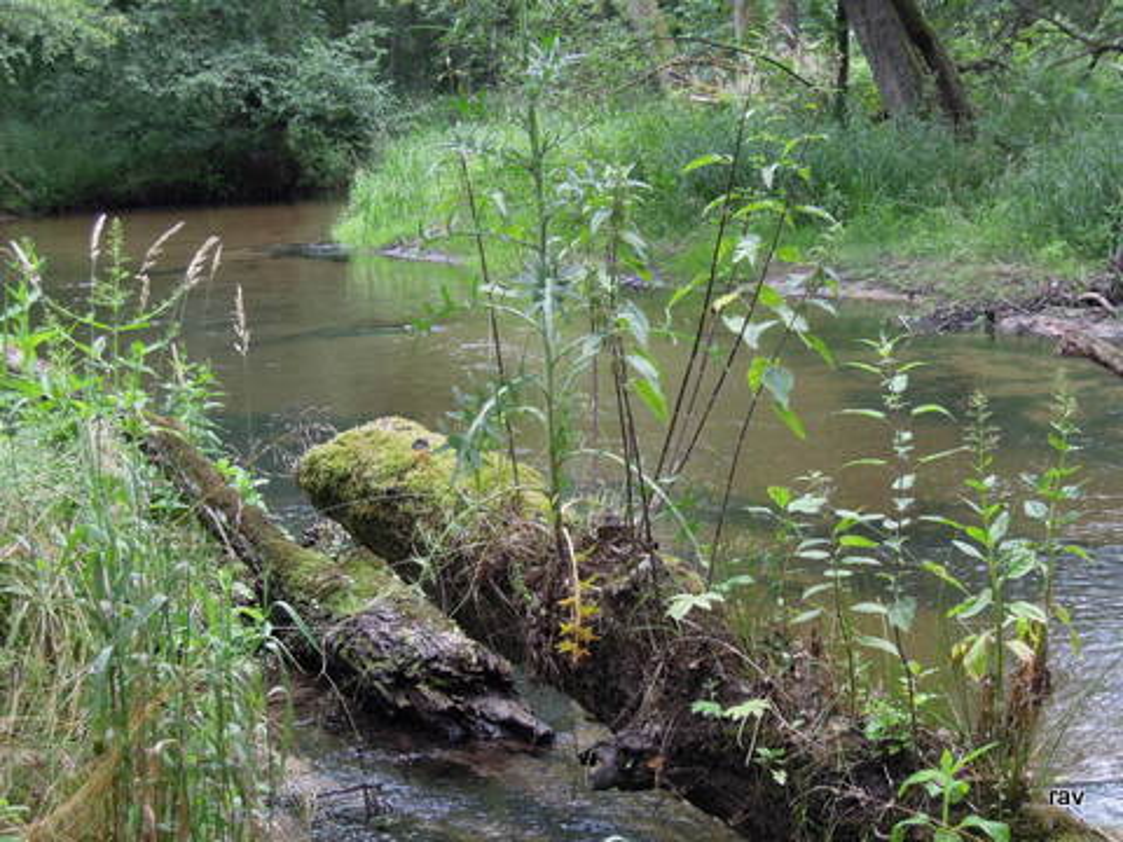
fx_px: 2011
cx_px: 562
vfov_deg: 23.7
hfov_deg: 31.2
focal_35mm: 62
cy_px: 421
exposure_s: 1/100
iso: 200
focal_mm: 11.1
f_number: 4.2
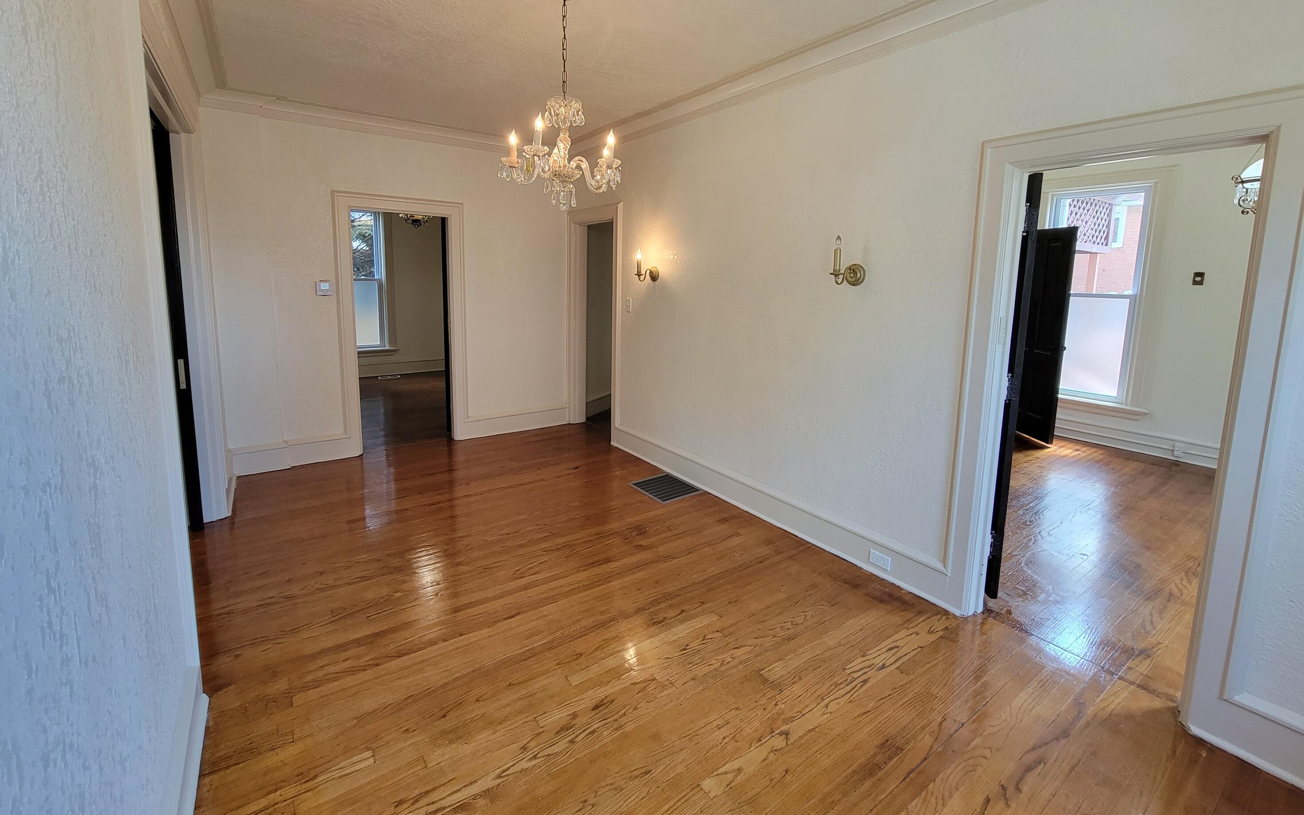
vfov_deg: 77.9
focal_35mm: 14
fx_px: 498
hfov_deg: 105.3
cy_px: 333
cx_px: 643
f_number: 2.2
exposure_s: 1/60
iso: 160
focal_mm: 2.2
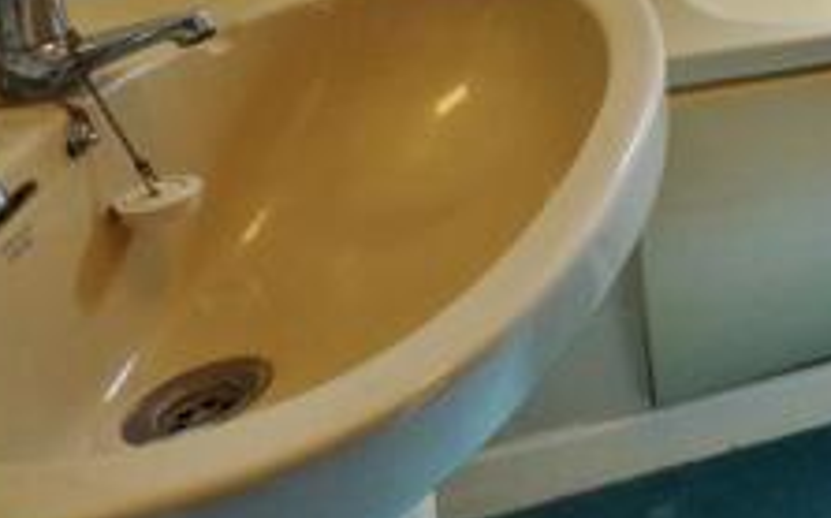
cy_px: -240
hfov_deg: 30.6
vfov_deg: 23.4
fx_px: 1018
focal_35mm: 45
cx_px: 1168
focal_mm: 10
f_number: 5
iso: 400
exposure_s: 1/100
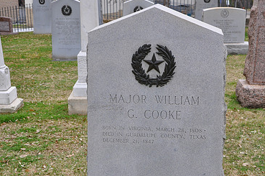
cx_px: 158
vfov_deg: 20.5
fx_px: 485
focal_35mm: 66
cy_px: 118
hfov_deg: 30.5
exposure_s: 1/125
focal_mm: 28
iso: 250
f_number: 5.6
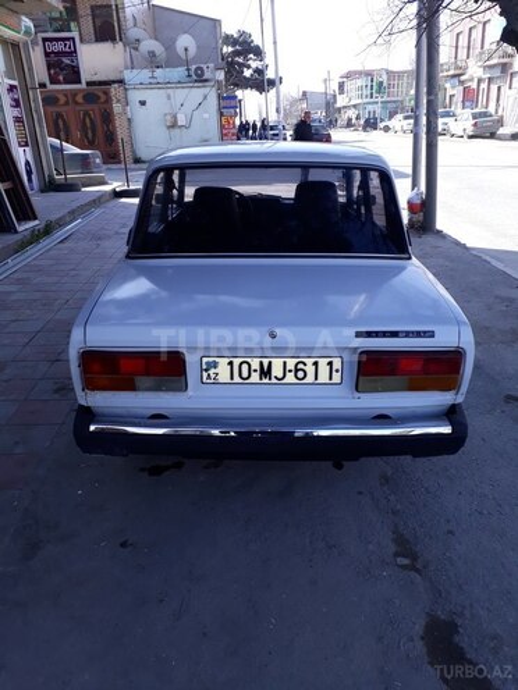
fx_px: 539
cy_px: 345
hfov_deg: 51.4
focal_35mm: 27
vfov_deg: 65.3
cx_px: 259
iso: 40
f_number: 1.9
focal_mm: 3.6
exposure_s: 1/503
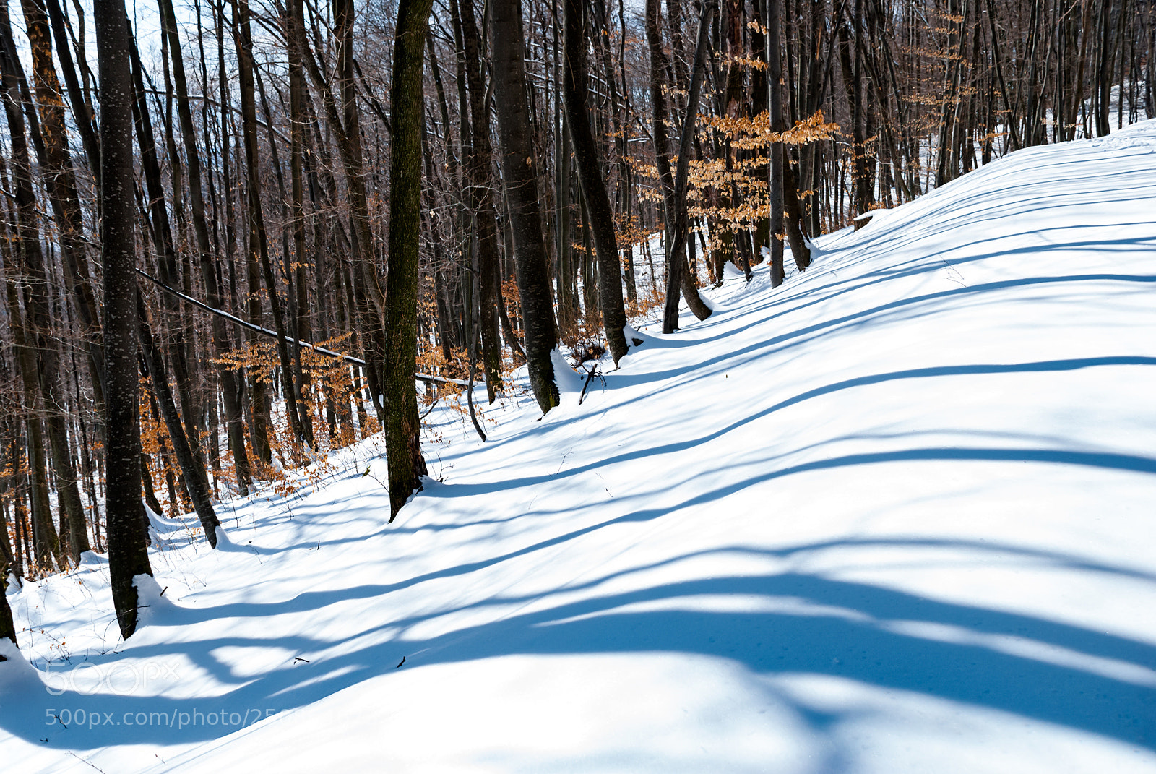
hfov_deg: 53.1
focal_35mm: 36
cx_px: 578
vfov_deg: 37.0
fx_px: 1157
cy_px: 387
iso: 200
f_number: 5.6
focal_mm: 24
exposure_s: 1/640
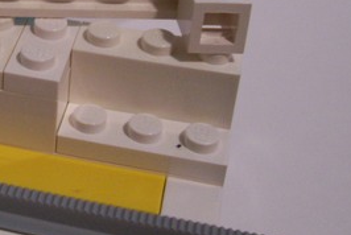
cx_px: -32
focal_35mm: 85
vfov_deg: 15.8
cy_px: -4
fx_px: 830
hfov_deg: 22.6
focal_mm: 5.6
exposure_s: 1/12.3
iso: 160
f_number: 2.7
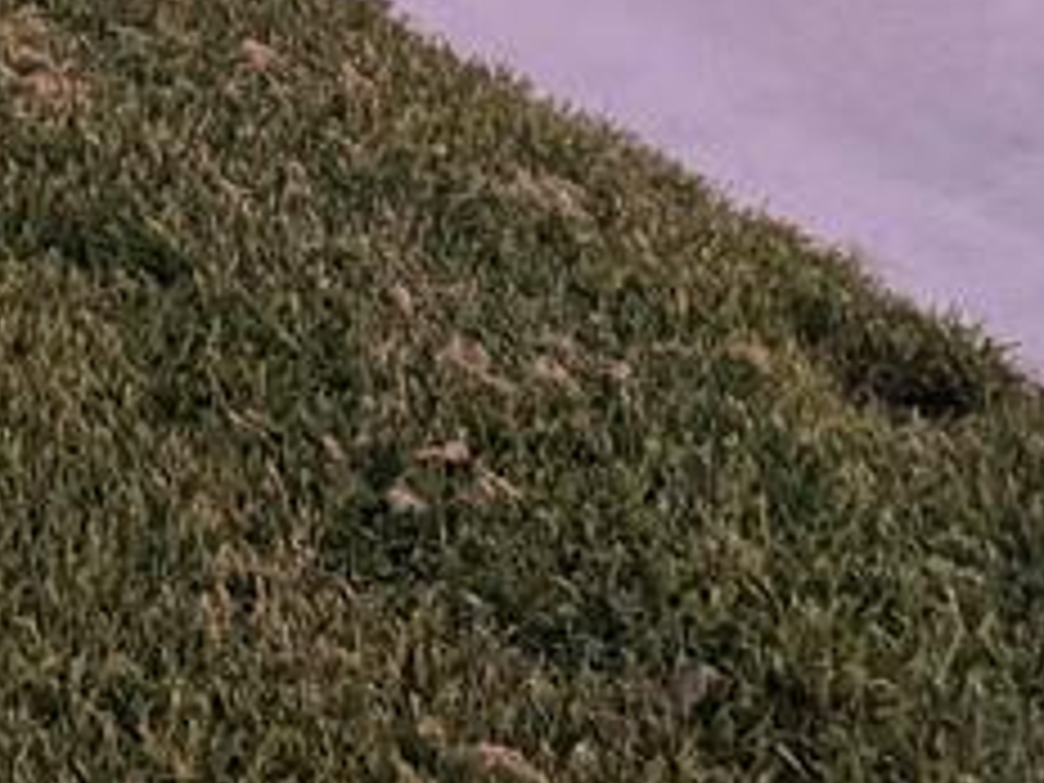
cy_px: -864
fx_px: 3197
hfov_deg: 17.6
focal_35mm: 106
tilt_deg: -4.0
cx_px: -238
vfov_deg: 12.1
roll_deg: -0.3
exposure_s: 1/55
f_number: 1.78
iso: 800
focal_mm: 6.76
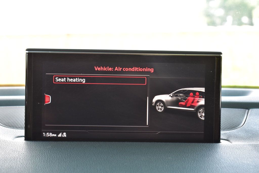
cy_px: 86
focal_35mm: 69
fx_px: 496
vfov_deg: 19.7
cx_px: 130
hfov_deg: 29.3
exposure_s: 1/30
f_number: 7.1
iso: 400
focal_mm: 46
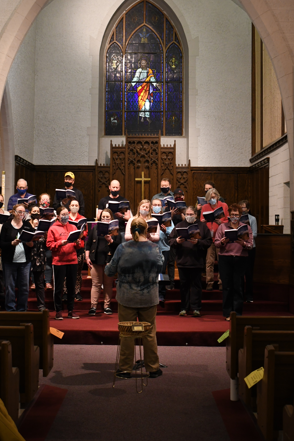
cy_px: 186
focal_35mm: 54
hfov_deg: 25.1
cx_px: 134
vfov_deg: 36.8
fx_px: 661
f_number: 4.2
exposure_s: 1/100
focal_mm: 31
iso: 1600
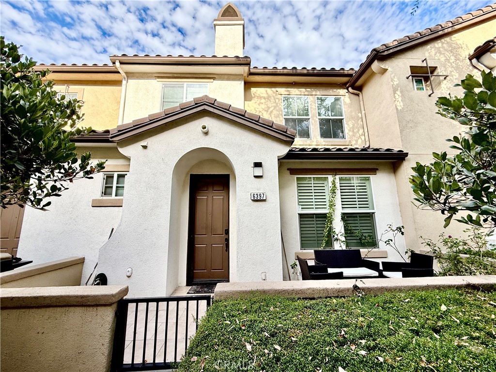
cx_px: 248
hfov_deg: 102.1
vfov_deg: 85.7
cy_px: 186
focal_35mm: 14
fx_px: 201
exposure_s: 1/395
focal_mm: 2.22
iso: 50
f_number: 2.2
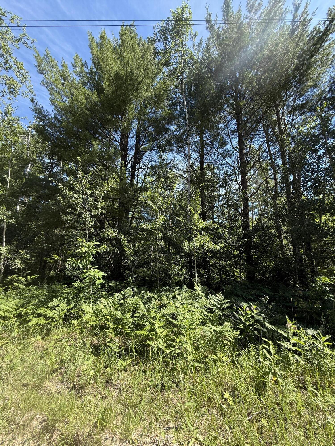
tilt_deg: +15.6
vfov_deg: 102.1
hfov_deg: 85.7
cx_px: 168
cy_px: 223
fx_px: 181
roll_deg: -1.7
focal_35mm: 14
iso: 50
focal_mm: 2.22
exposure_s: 1/439
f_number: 2.2
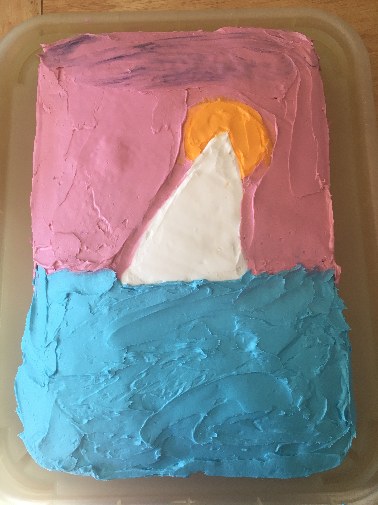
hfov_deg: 48.2
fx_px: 422
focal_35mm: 29
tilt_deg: -78.8
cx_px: 189
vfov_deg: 61.7
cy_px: 252
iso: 25
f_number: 2.2
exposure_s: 1/40
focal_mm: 4.15
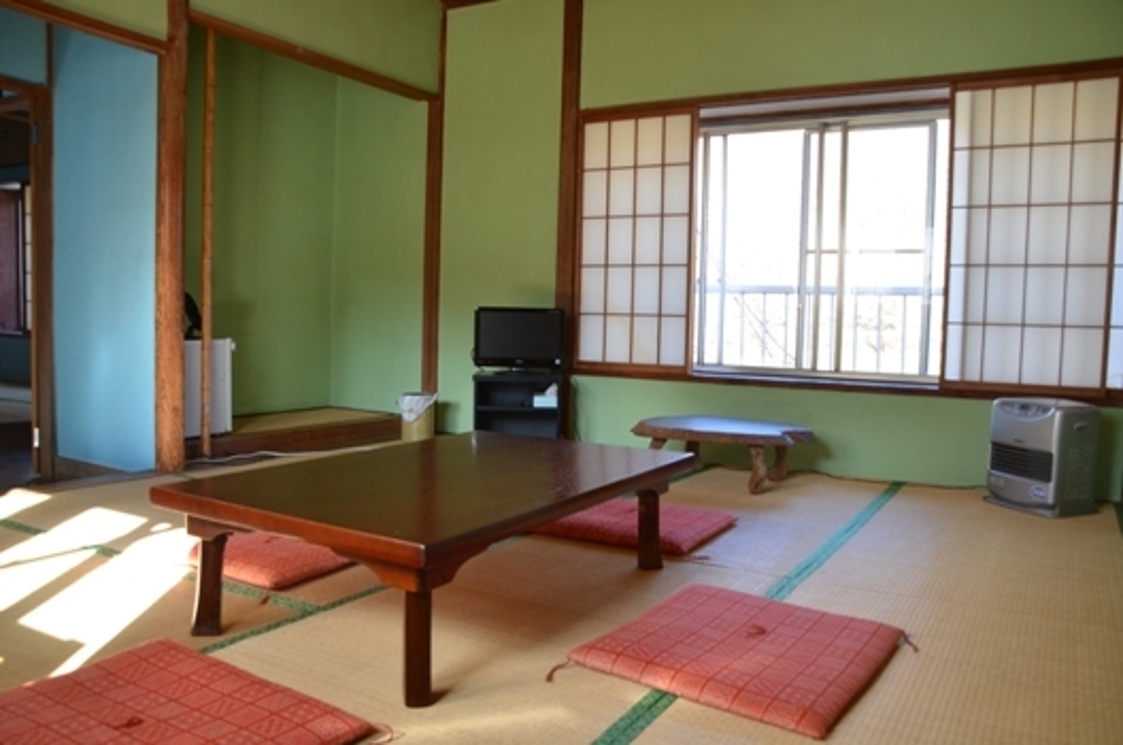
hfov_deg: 67.5
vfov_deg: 47.8
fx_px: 841
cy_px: 372
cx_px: 562
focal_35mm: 27
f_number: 5
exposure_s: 1/100
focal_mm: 18
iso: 400
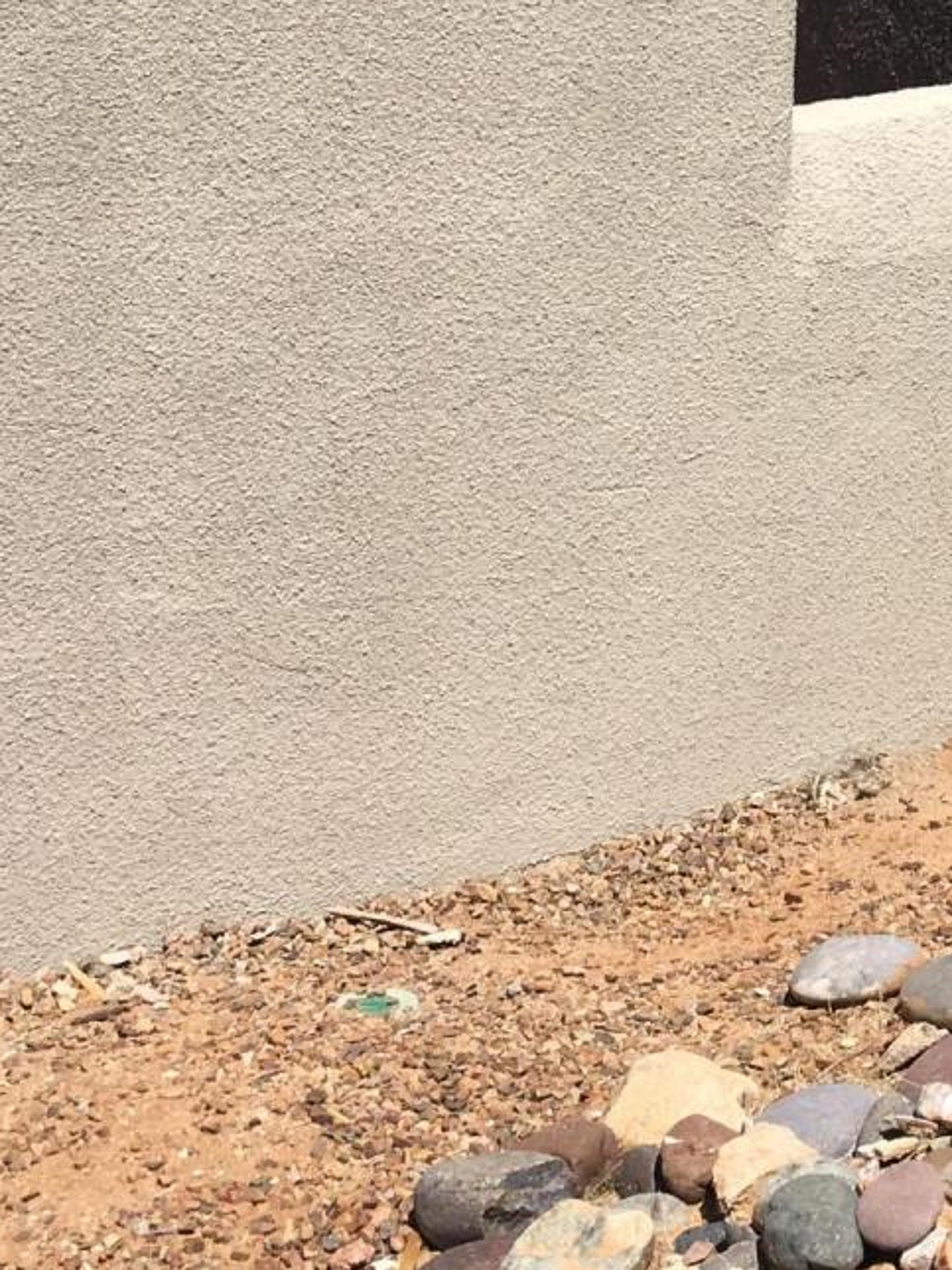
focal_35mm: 90
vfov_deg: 20.9
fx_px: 3300
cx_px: 1017
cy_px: -67
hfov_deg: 16.0
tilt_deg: -3.4
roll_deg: +1.4
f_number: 2.2
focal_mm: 4.15
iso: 25
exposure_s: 1/2331
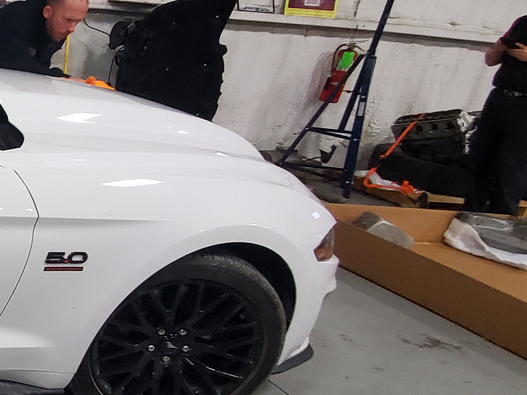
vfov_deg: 32.8
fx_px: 670
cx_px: -305
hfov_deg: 26.7
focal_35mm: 44
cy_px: 231
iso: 400
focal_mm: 1.8
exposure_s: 1/60
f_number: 2.2
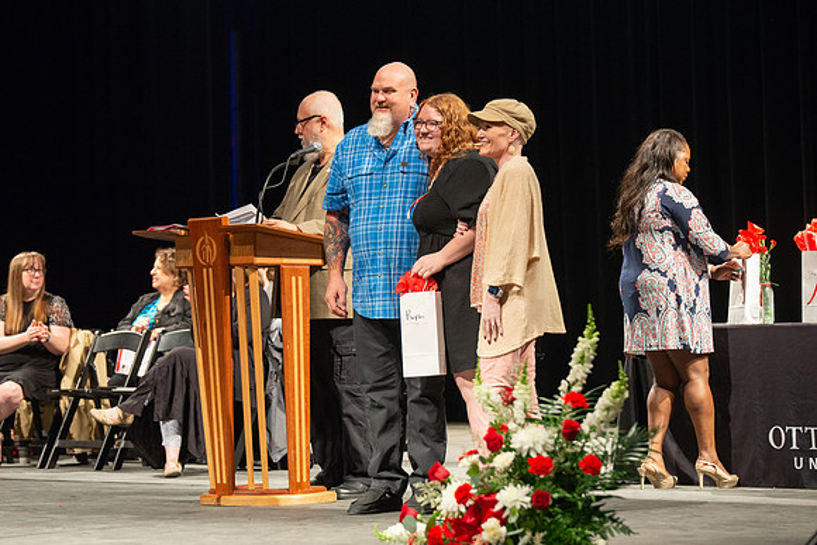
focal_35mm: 128
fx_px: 2909
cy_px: 277
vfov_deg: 10.7
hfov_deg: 16.0
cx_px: 401
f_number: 4
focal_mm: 112
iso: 1600
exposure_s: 1/100
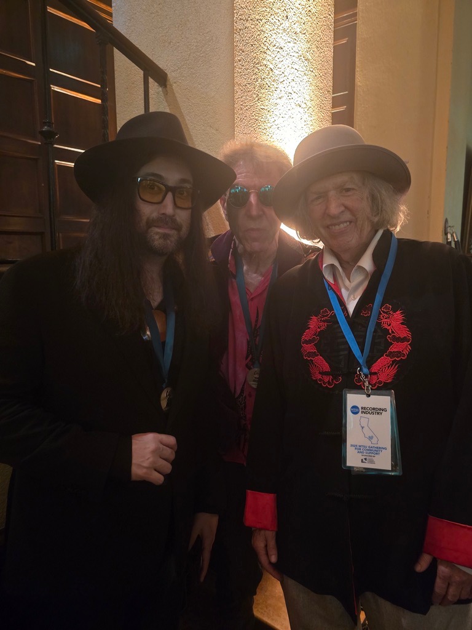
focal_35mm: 23
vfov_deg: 73.9
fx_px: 418
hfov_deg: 58.9
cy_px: 315
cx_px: 236
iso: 1600
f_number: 1.7
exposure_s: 1/15
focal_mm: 6.3
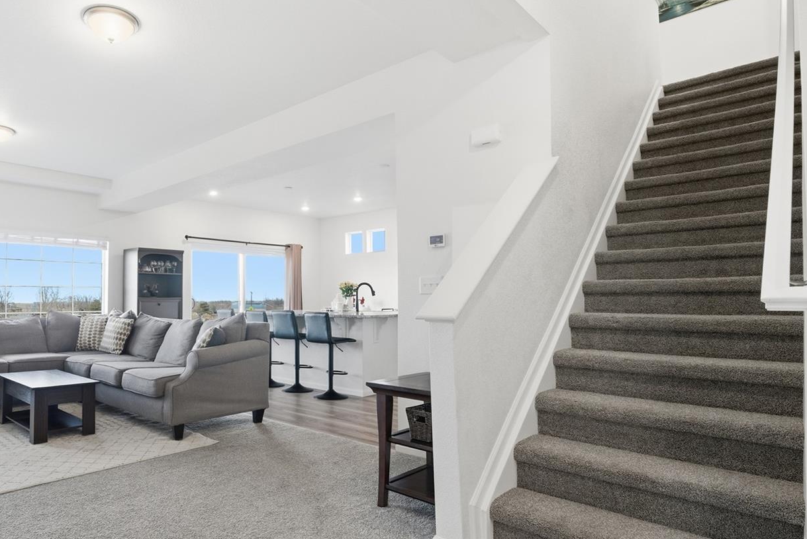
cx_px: 284
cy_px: 278
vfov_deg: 59.5
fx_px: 471
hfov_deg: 79.1
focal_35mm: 21
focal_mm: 16
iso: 500
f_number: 8
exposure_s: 1/30
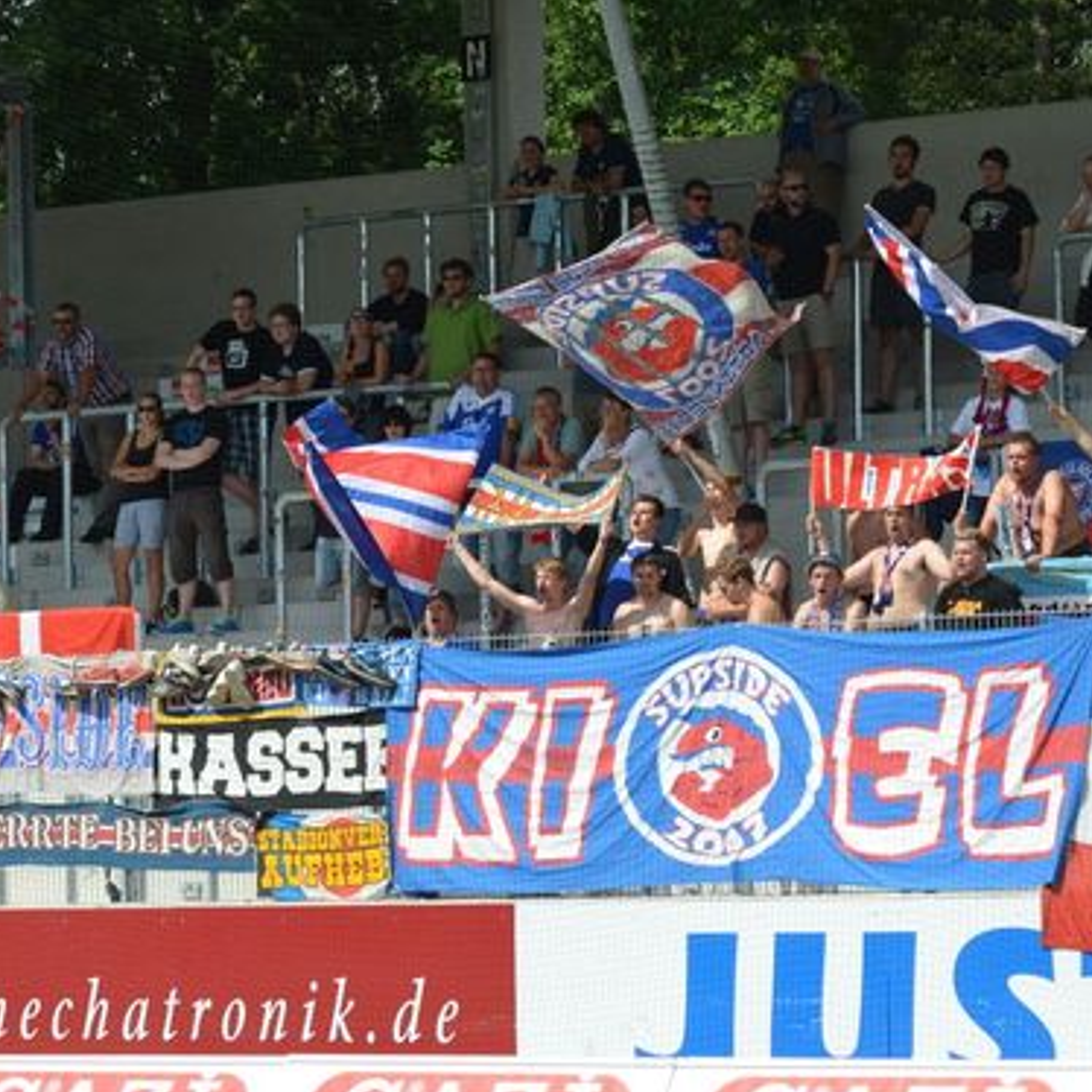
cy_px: 547
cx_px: 669
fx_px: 6924
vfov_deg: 9.0
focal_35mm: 194
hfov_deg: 9.0
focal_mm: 100
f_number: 6.3
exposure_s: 1/1600
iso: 400
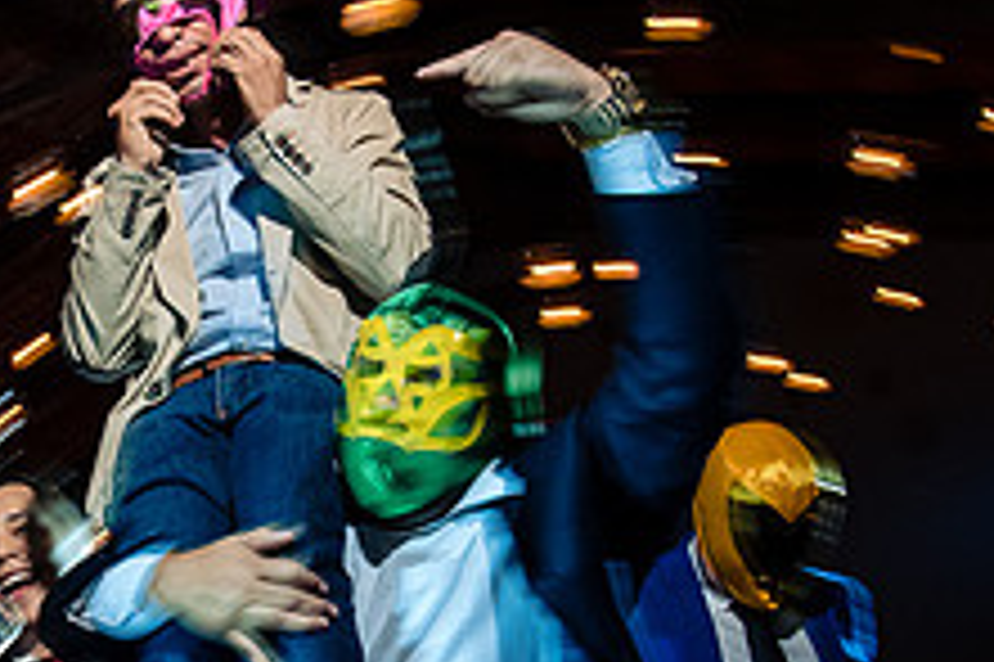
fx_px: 1738
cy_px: 466
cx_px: 216
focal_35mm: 63
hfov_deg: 31.2
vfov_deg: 21.4
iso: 2000
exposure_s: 1/60
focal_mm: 24
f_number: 7.1
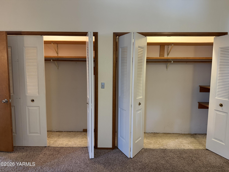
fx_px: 159
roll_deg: -1.3
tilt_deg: -5.7
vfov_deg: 56.8
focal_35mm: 24
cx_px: 114
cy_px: 86
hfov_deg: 71.6
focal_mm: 6.76
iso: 320
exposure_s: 1/60
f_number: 1.78
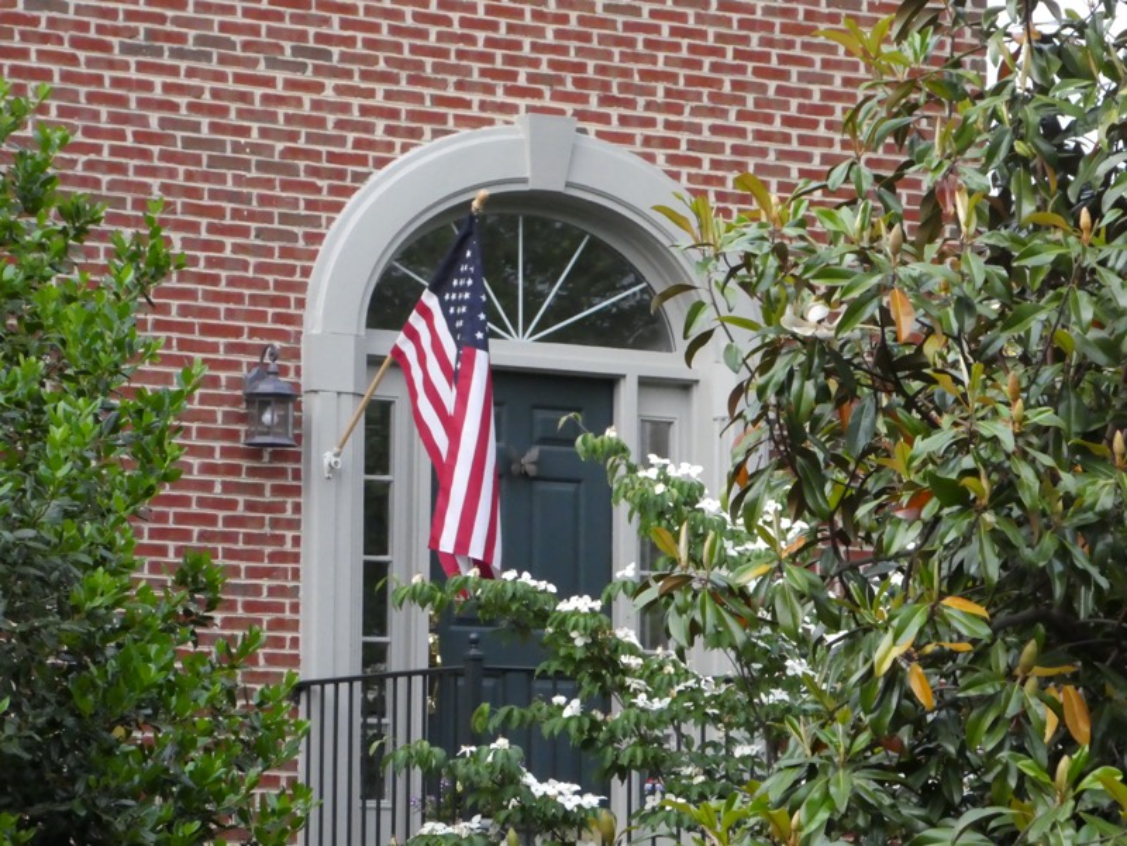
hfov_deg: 13.1
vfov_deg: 9.8
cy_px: 423
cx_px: 564
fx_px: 4916
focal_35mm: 151
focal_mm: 27.1
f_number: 5.4
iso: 1250
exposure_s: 1/80
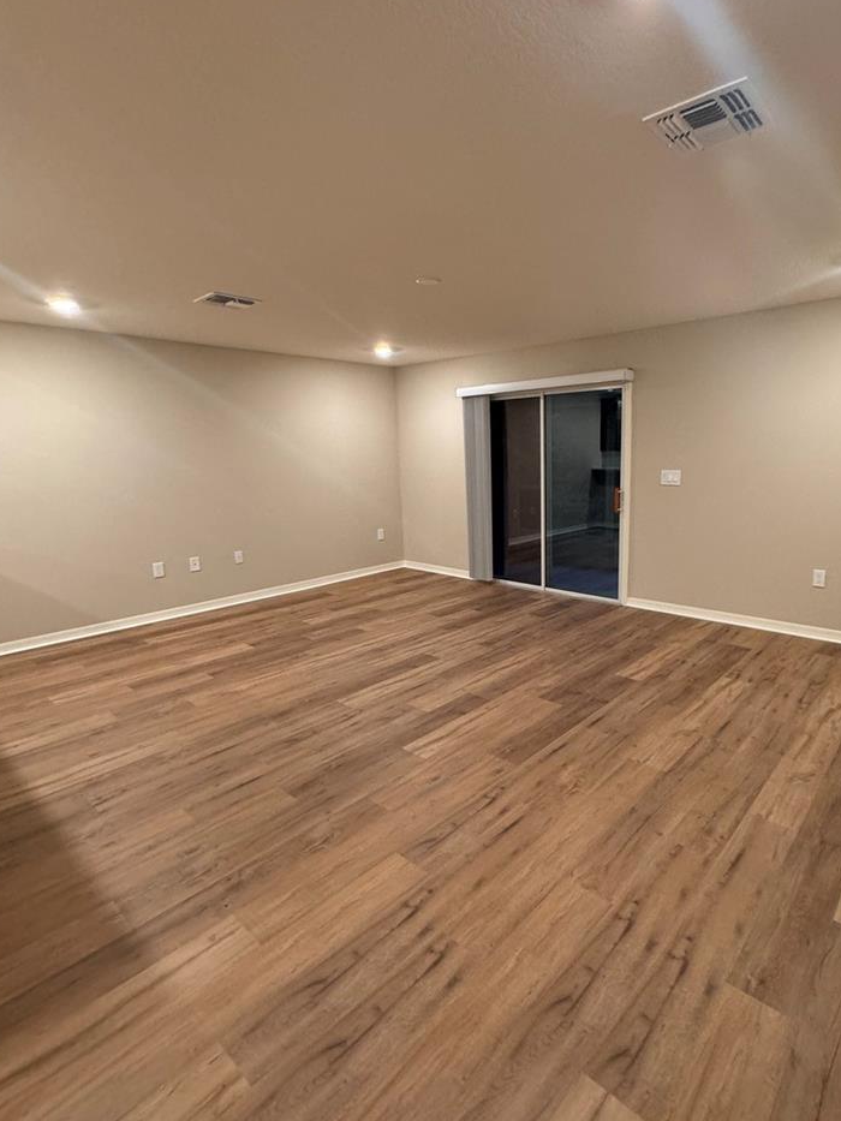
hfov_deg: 70.9
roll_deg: +1.5
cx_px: 505
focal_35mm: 18
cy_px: 554
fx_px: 583
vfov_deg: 87.7
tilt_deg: -8.4
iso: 400
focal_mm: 2.22
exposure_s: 1/60
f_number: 2.2
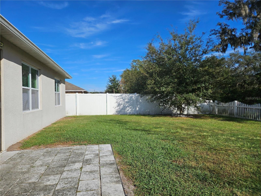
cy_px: 98
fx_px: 173
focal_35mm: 23
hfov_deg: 73.9
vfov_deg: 58.9
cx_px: 130
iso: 25
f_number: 1.8
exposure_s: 1/3333
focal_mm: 5.4
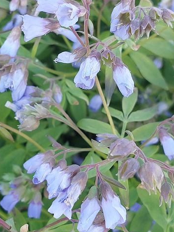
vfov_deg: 44.8
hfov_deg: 33.9
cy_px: 125
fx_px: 281
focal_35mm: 42
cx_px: 54
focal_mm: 5.23
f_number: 1.8
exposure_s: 1/120
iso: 32
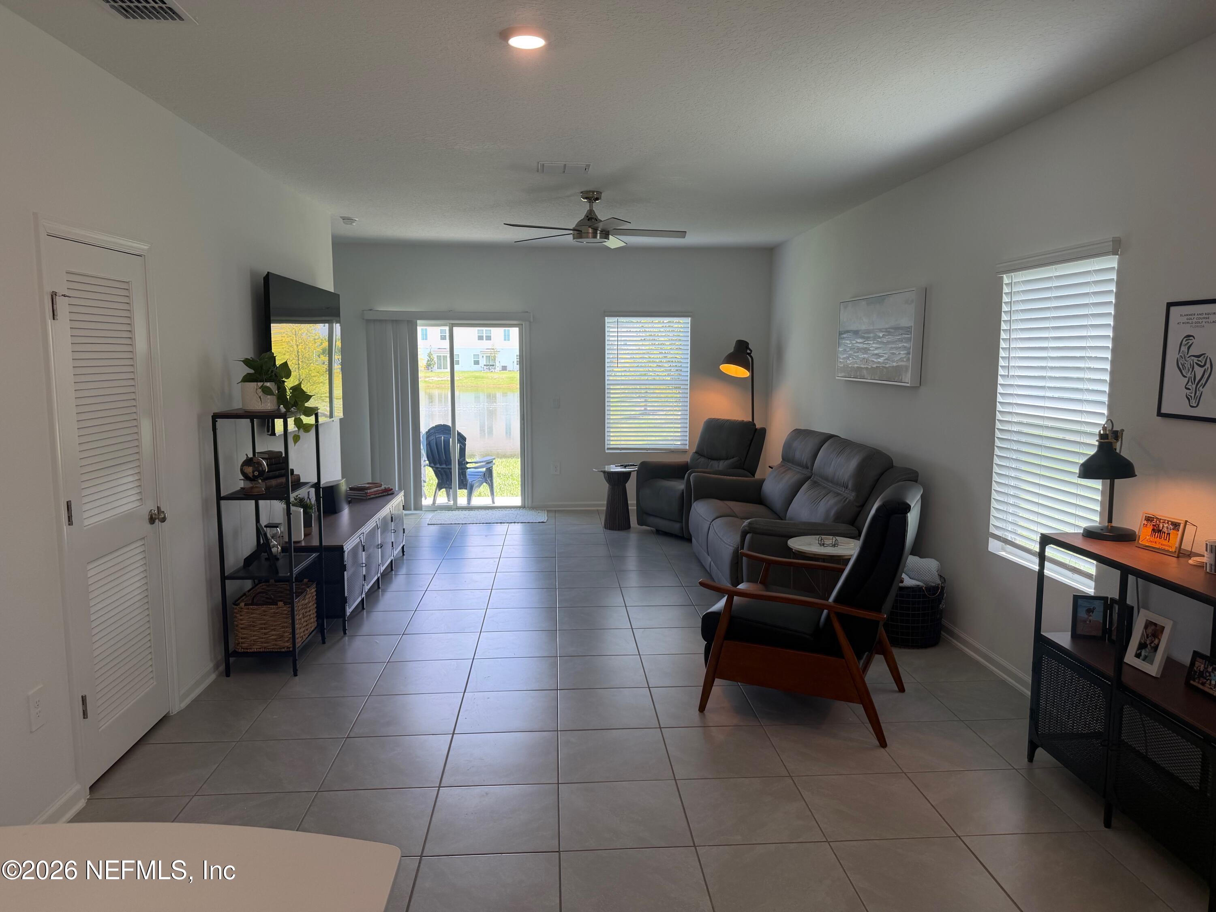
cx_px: 608
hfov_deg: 71.6
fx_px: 843
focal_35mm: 24
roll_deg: +0.1
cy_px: 456
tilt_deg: -5.6
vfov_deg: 56.8
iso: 64
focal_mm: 6.76
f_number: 1.78
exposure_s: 1/166
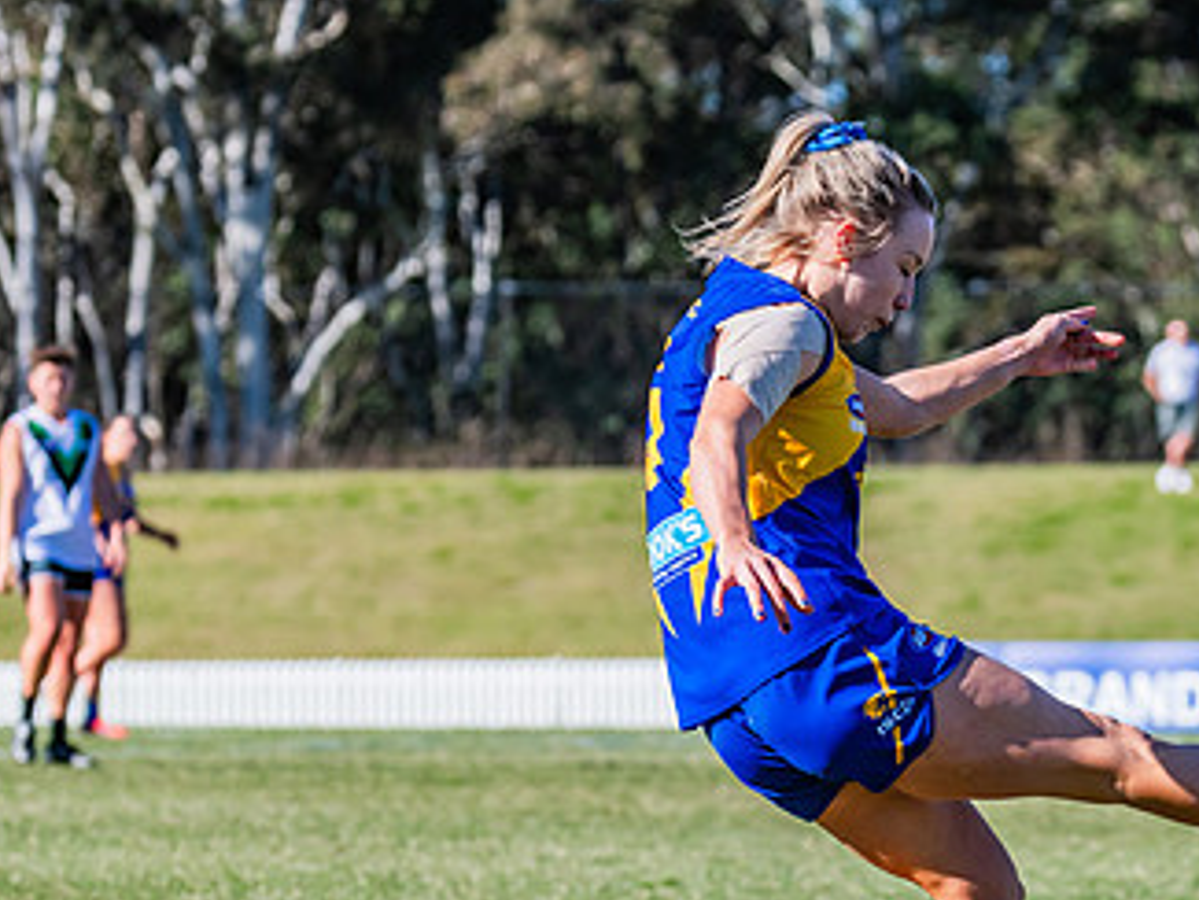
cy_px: 646
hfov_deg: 5.0
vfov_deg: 3.8
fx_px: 13687
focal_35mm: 395
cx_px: 1068
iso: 640
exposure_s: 1/1250
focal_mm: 210
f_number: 9
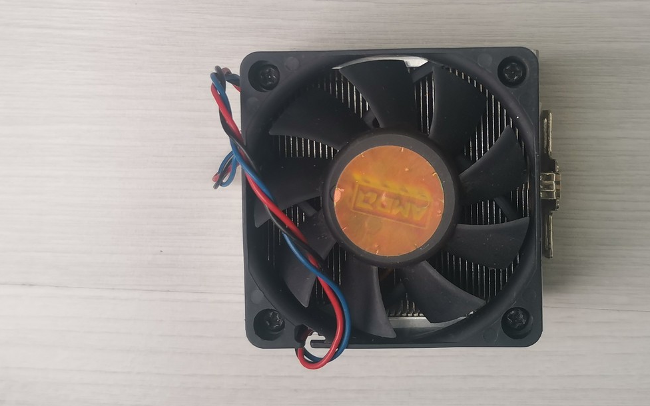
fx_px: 1081
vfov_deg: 21.2
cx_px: 409
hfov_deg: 33.3
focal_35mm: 61
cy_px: 136
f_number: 1.4
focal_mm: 4.66
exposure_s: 1/112
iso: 50
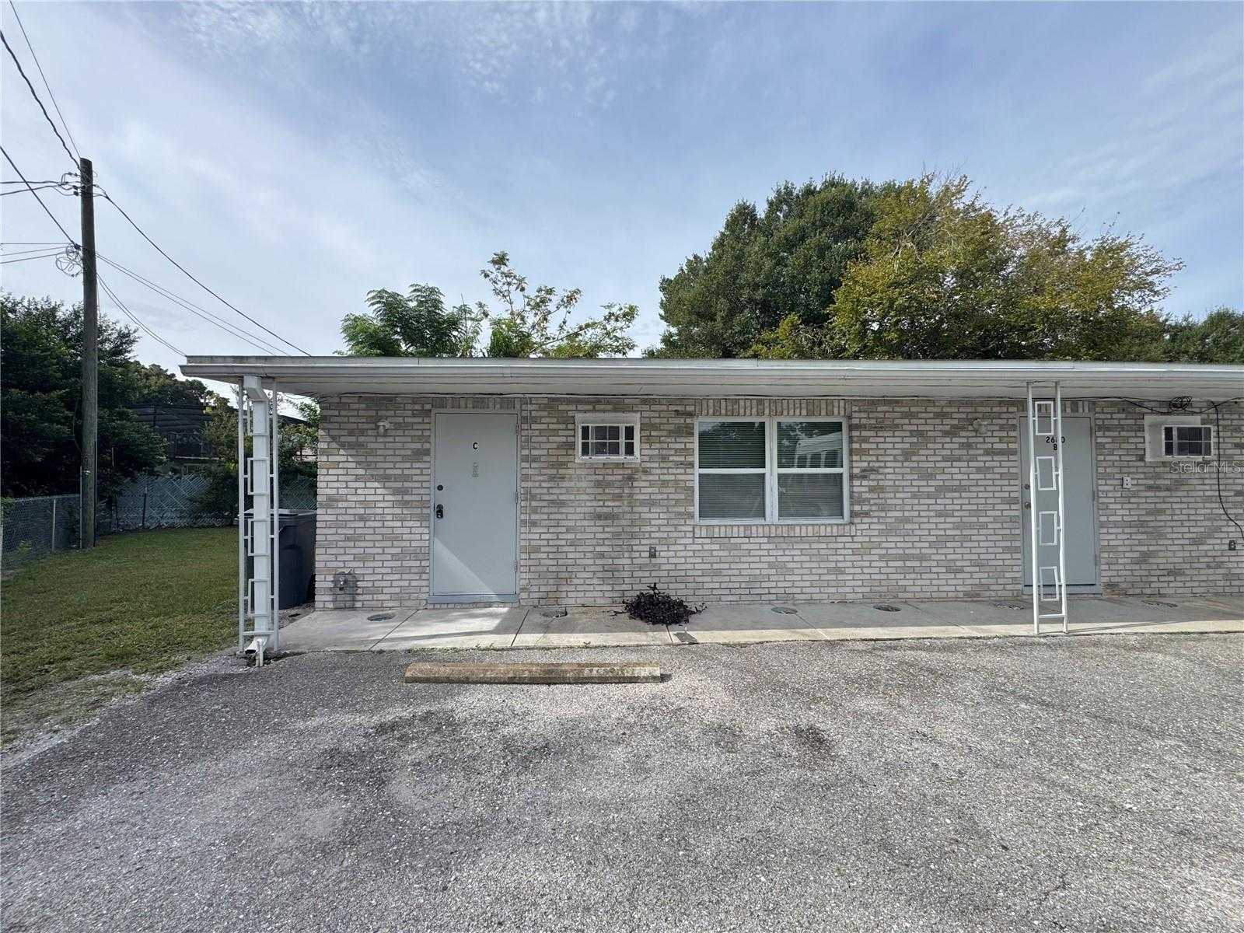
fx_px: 503
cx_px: 622
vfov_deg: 85.7
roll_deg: -0.5
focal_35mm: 14
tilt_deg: +1.0
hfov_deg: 102.1
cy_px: 466
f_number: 2.2
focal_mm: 2.22
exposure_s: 1/1198
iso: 50
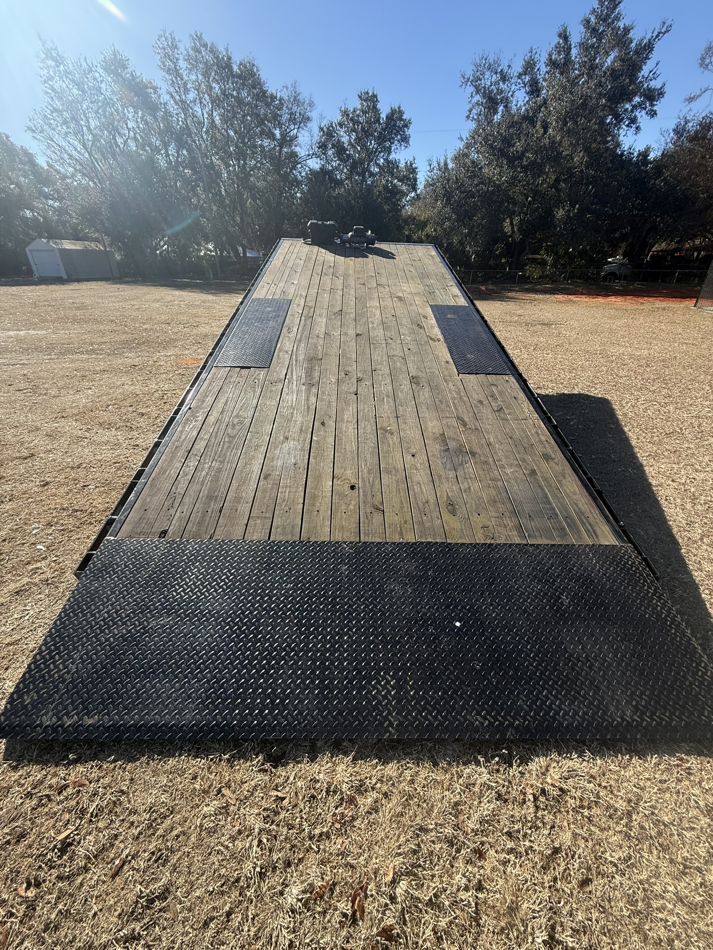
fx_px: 384
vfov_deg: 102.1
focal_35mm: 14
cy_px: 475
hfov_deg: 85.7
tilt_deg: -30.3
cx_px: 356
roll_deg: -0.9
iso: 50
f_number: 2.2
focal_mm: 2.22
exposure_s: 1/1001
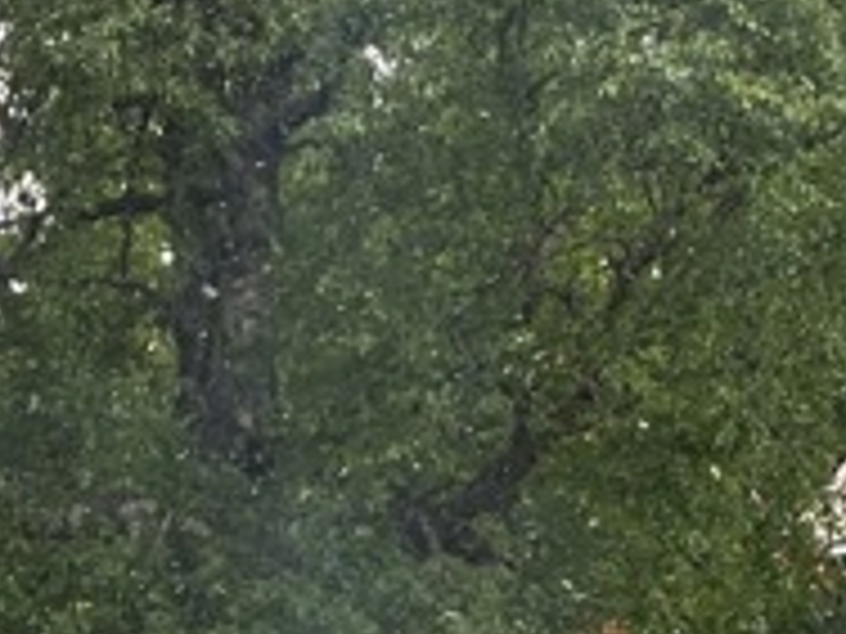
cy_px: 1210
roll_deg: +0.6
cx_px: -511
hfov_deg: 8.2
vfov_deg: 6.1
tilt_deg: +6.4
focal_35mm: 236
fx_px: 5768
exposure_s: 1/134
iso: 20
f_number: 2
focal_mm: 6
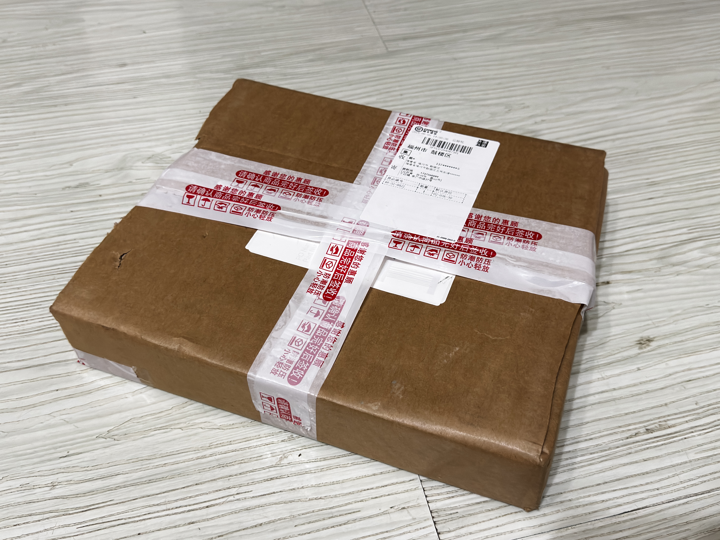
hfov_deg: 52.6
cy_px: 270
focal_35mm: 35
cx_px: 360
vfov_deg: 40.7
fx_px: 728
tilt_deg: -46.7
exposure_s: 1/33
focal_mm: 6.76
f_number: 1.78
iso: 640
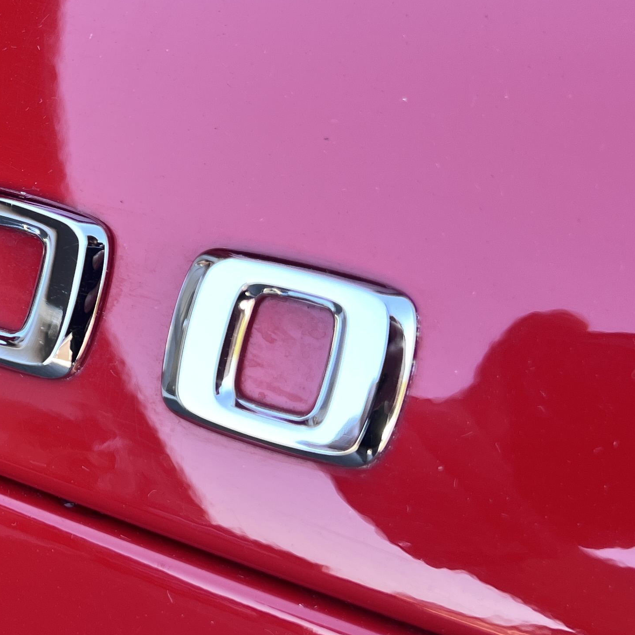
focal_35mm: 64
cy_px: 273
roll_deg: +1.4
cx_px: -47
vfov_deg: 26.9
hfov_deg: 25.1
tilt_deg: -27.9
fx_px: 1328
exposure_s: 1/100
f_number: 1.5
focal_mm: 5.7
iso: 40
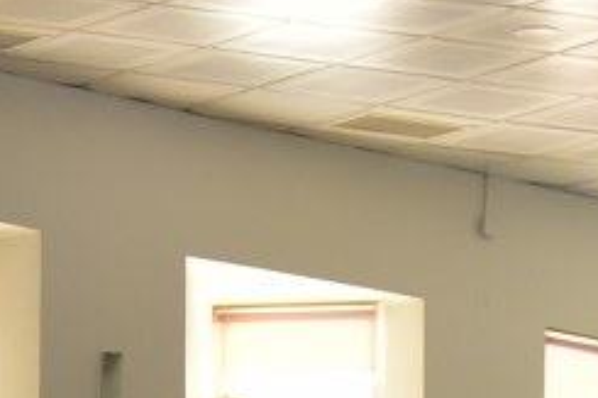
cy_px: 923
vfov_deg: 4.4
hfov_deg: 6.7
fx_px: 5046
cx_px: -95
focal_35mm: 304
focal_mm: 46
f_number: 5
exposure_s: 1/200
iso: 1400
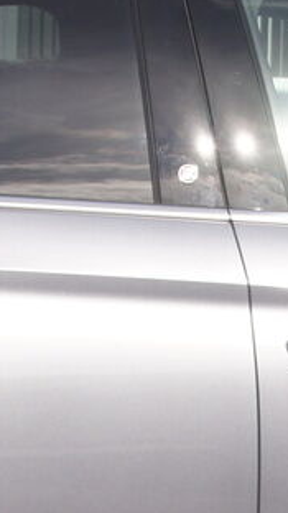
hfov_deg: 5.2
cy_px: 465
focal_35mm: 232
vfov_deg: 9.3
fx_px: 3157
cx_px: 326
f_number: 8
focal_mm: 24
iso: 100
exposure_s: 1/320
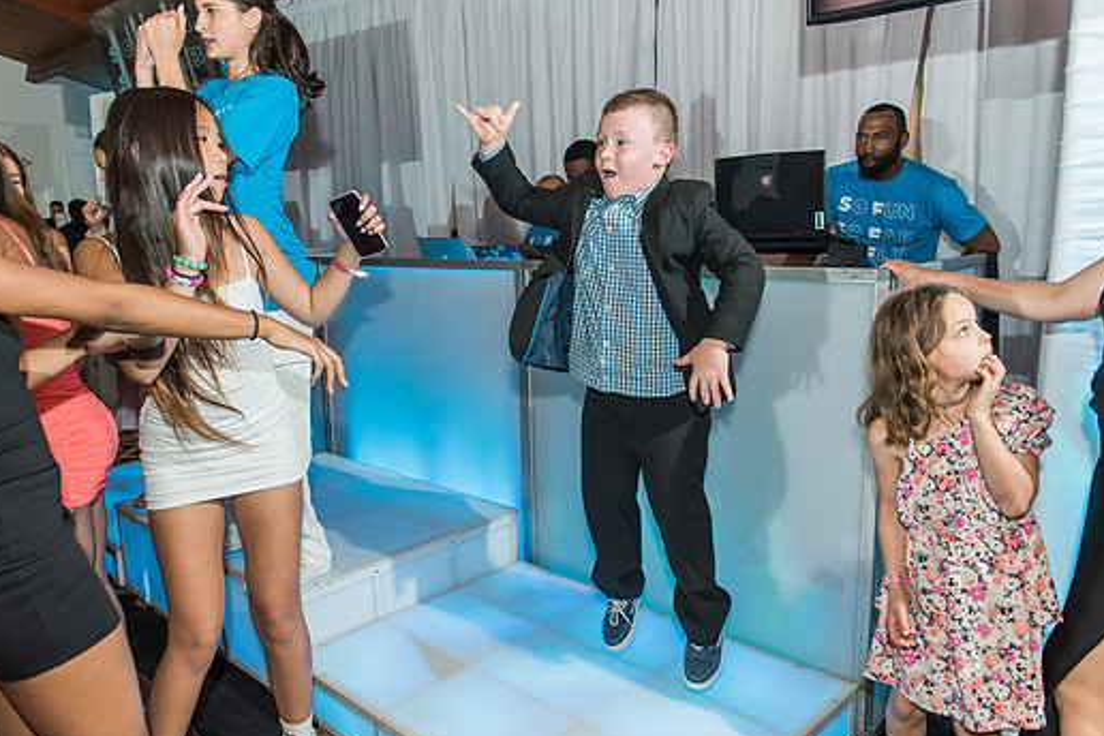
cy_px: 375
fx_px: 828
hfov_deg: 67.4
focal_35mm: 27
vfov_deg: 47.9
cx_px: 537
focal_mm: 24
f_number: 3.5
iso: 800
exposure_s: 1/125
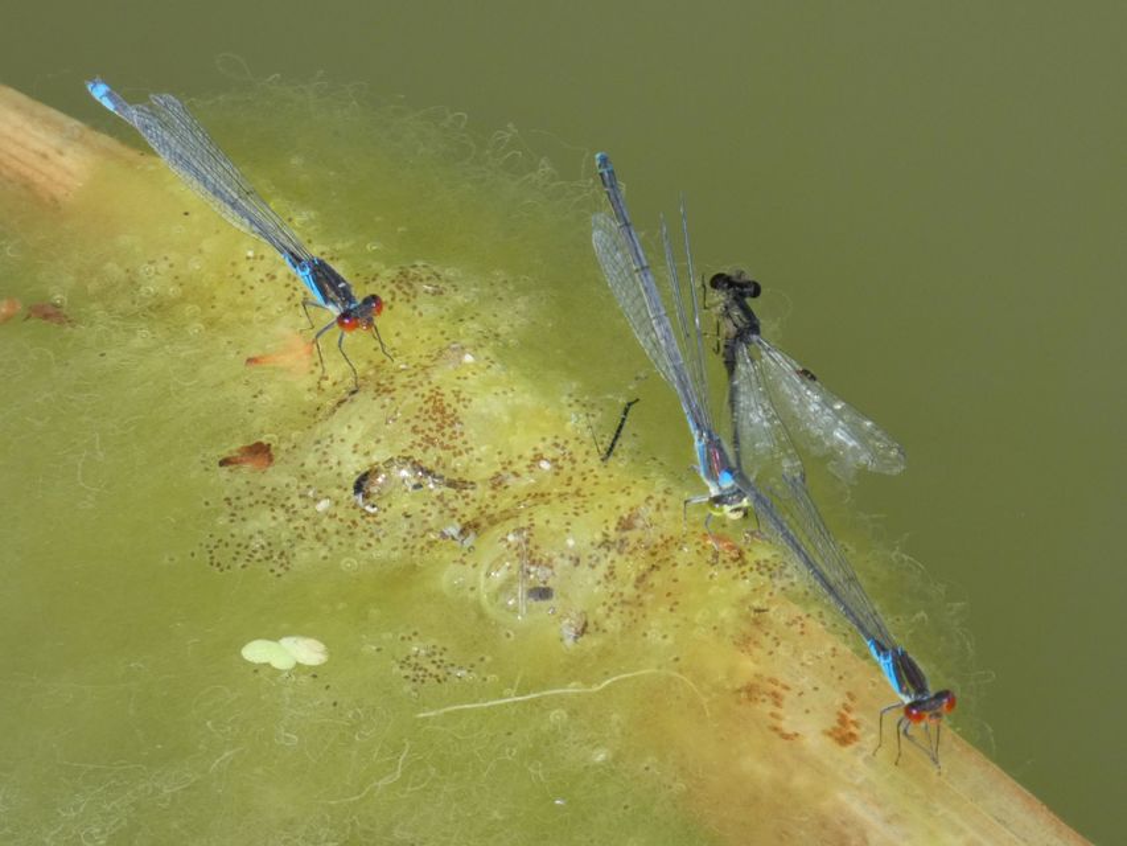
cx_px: 564
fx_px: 20905
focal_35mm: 642
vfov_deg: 2.3
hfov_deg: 3.1
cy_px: 423
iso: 125
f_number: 5.6
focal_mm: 115
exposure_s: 1/100
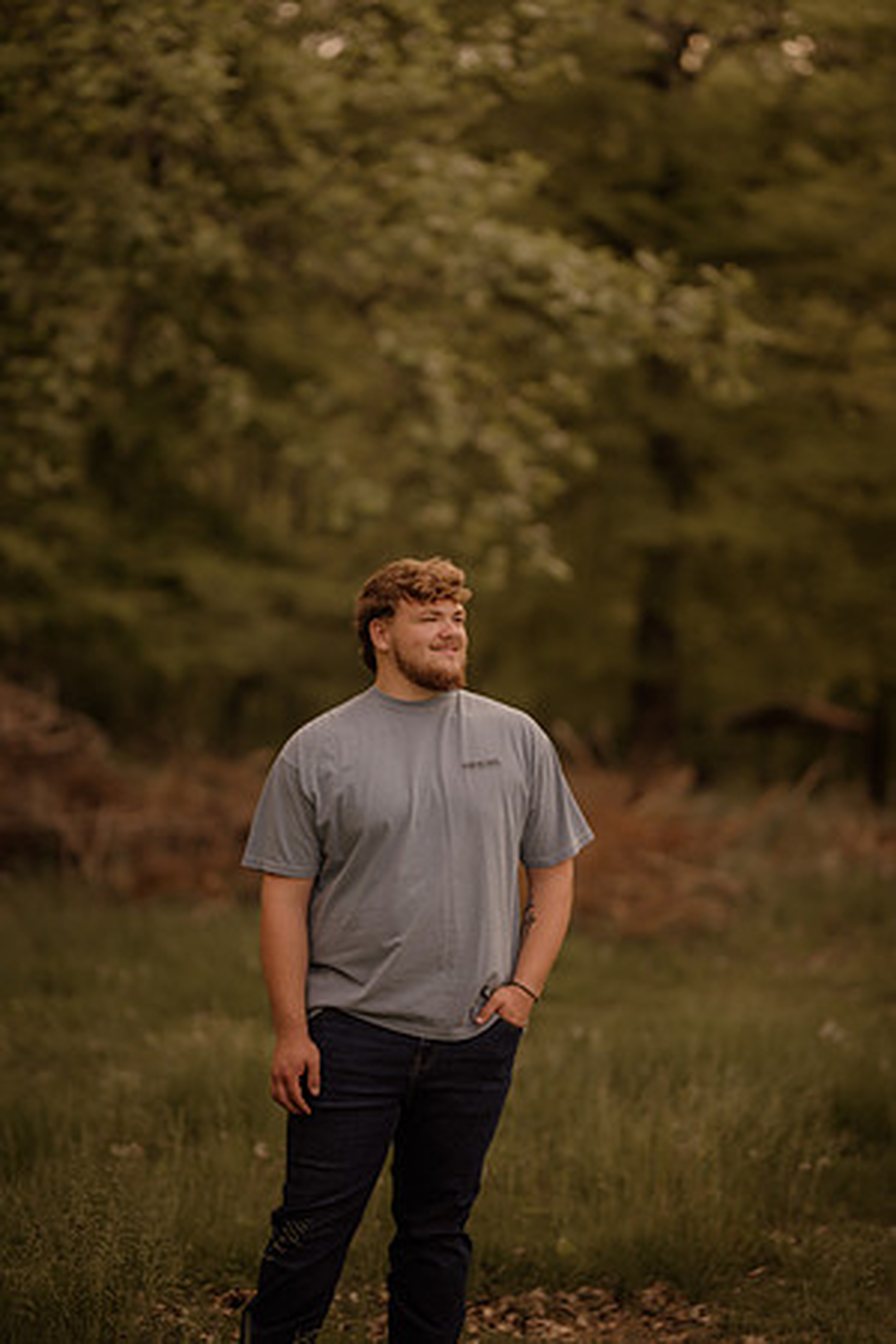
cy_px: 672
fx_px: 3173
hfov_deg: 16.1
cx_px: 448
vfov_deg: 23.9
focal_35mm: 85
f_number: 1.6
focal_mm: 85
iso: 125
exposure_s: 1/320
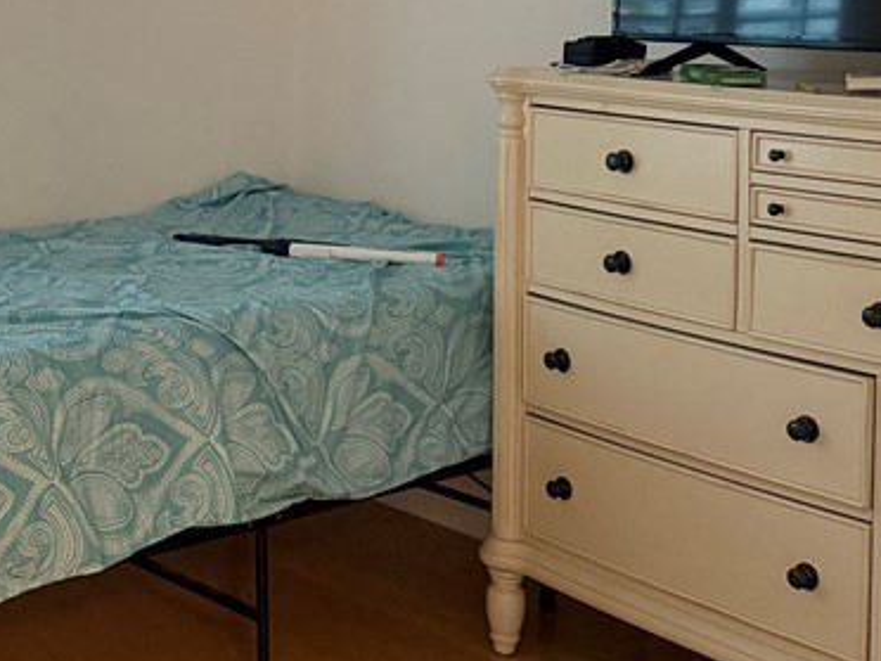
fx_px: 1680
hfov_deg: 27.9
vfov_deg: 21.6
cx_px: 28
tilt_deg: -2.6
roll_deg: -1.0
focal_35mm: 66
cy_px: 26
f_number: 1.78
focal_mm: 6.76
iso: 500
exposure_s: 1/60
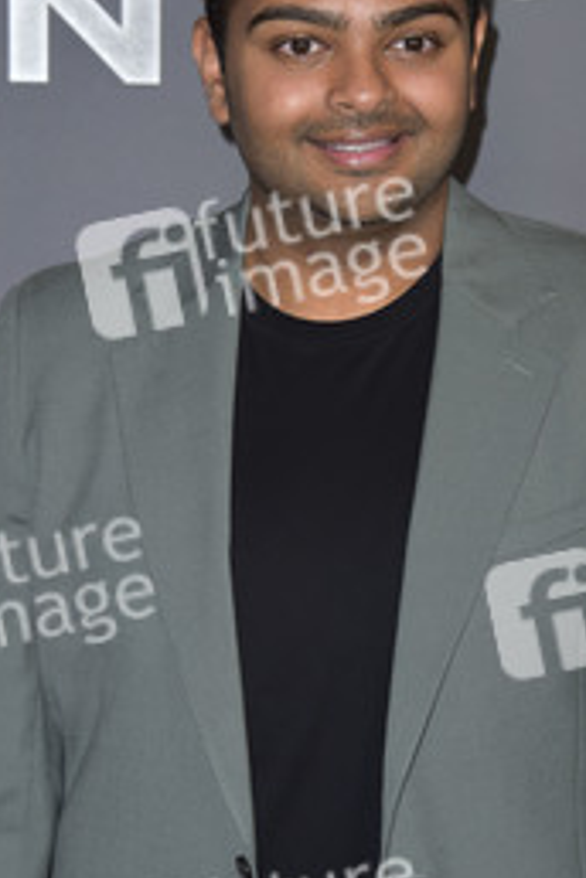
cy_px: 429
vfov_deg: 9.1
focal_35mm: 225
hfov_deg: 6.1
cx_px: 353
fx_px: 5493
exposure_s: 1/250
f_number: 6.3
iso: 400
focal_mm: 145
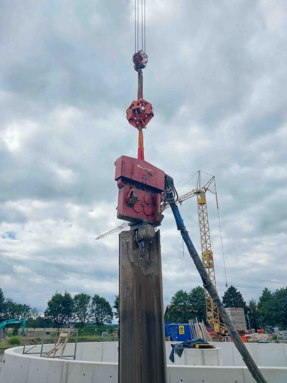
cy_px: 192
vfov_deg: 65.3
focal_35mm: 27
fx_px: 298
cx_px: 144
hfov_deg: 51.4
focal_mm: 4
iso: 20
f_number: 1.8
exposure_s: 1/428
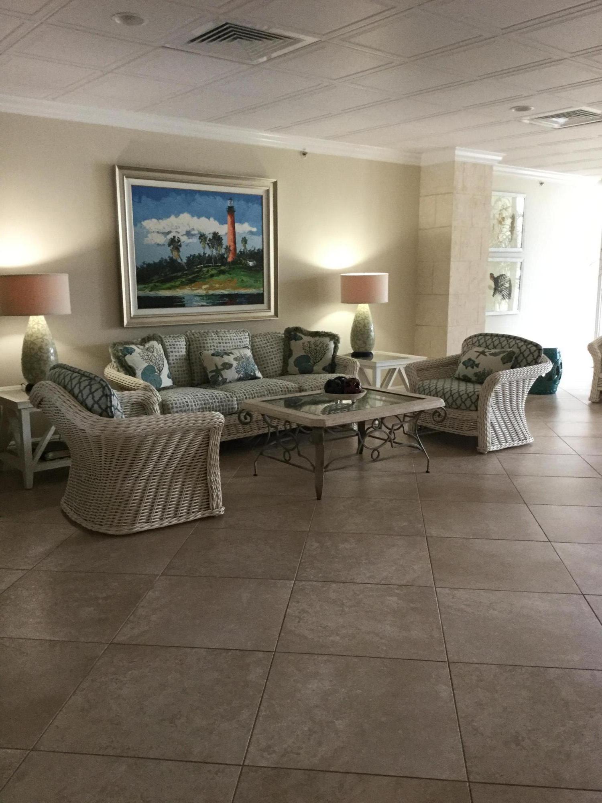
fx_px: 719
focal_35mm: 31
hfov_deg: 45.4
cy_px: 402
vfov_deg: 58.4
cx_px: 301
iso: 125
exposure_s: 1/30
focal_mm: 3.3
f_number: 2.4
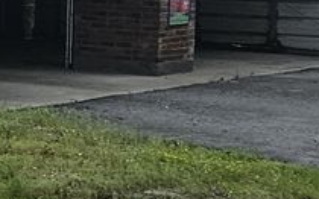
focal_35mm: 186
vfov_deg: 7.0
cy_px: 38
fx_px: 1616
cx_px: -234
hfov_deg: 10.7
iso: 40
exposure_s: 1/1179
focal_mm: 5.4
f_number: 1.8
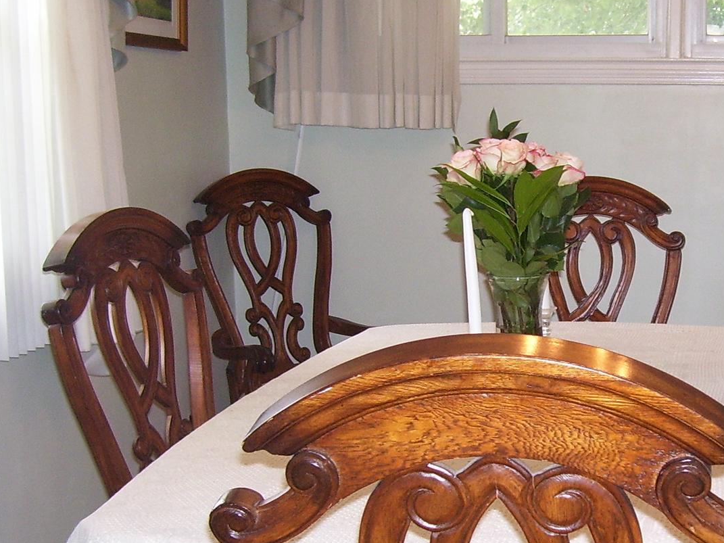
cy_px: 323
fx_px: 1359
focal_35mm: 65
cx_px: 580
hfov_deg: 29.2
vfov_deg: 22.6
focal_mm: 5.6
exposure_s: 1/60
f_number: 2.7
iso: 125
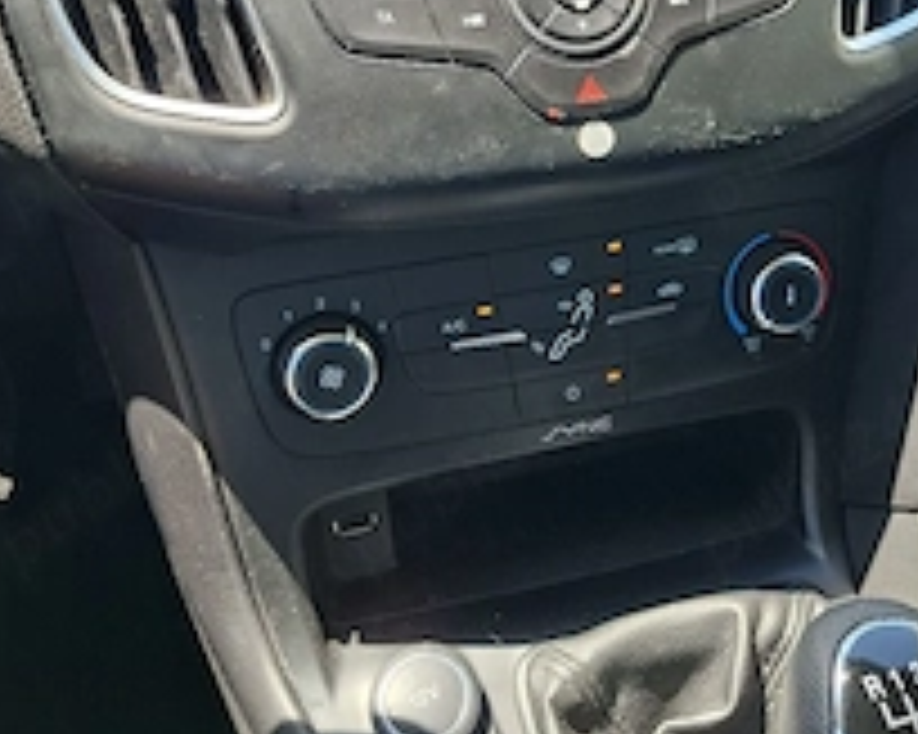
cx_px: 585
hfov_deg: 41.7
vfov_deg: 33.3
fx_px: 1195
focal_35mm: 44
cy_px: 162
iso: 50
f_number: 1.8
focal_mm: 5.54
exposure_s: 1/227
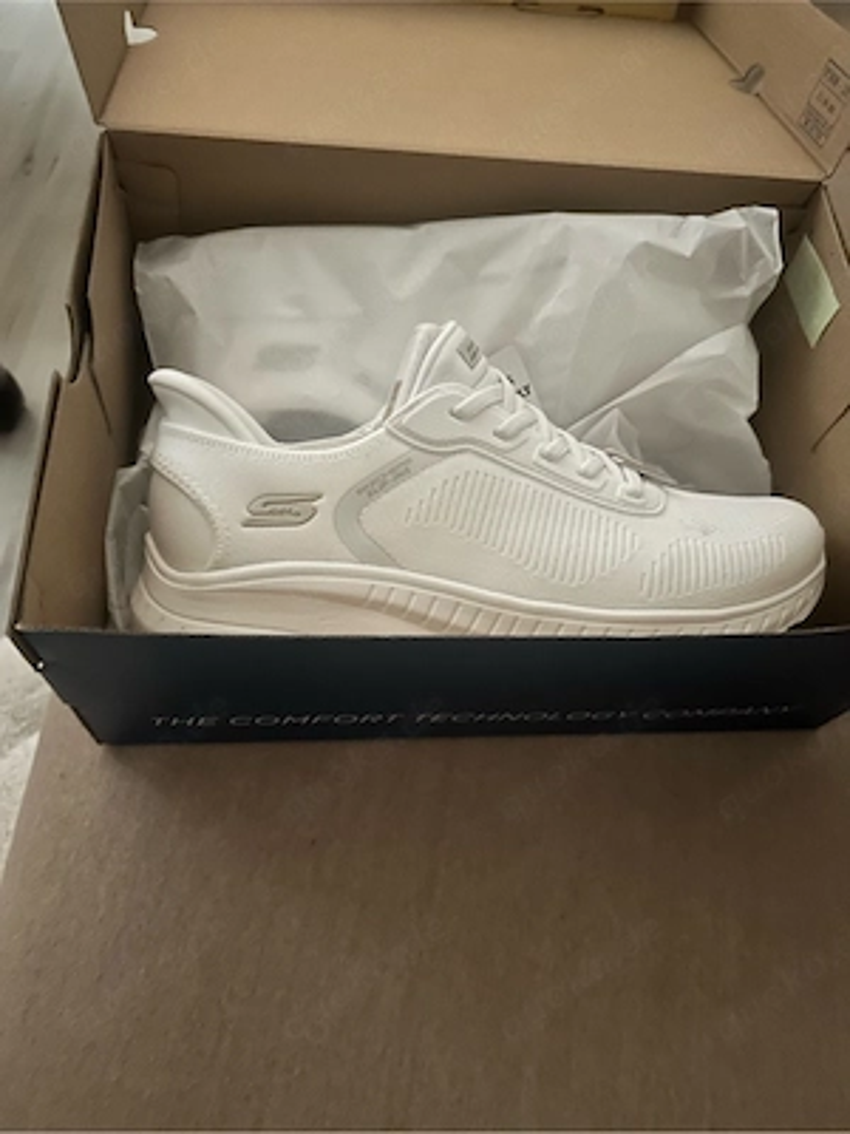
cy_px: 567
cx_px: 425
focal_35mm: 26
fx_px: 851
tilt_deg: -60.9
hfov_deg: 53.1
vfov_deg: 67.3
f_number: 1.5
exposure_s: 1/14
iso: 640
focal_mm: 5.7
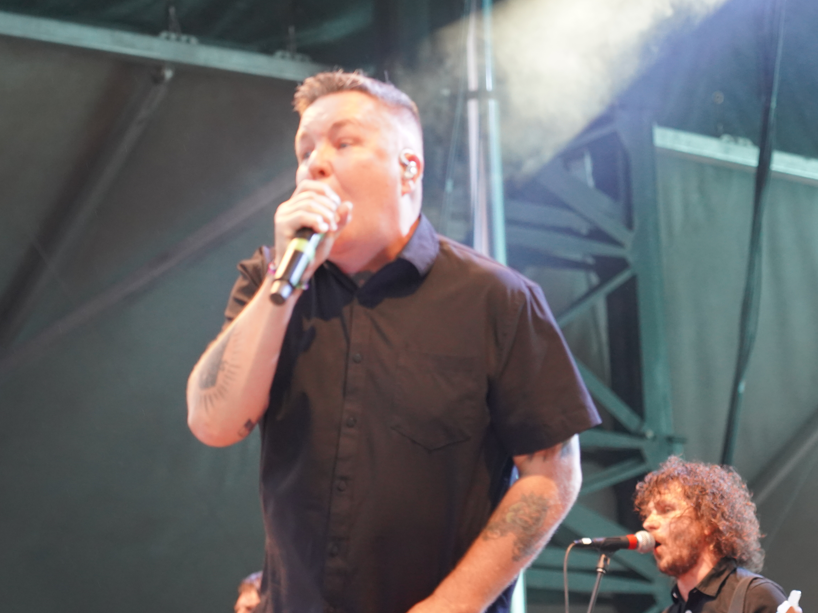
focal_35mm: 131
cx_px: 409
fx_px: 3096
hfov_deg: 15.1
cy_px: 300
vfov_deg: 11.3
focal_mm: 105
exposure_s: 1/160
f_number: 4
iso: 4000
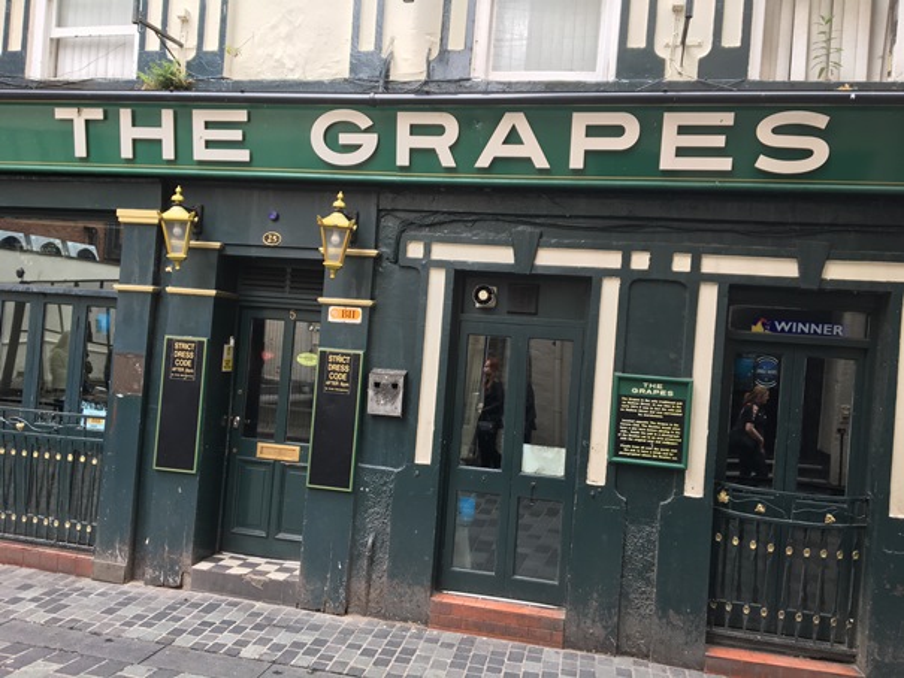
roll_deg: -3.6
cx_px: 452
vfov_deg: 48.2
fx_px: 757
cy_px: 339
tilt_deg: +0.5
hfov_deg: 61.6
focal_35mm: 29
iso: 32
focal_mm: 4.15
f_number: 2.2
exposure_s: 1/50
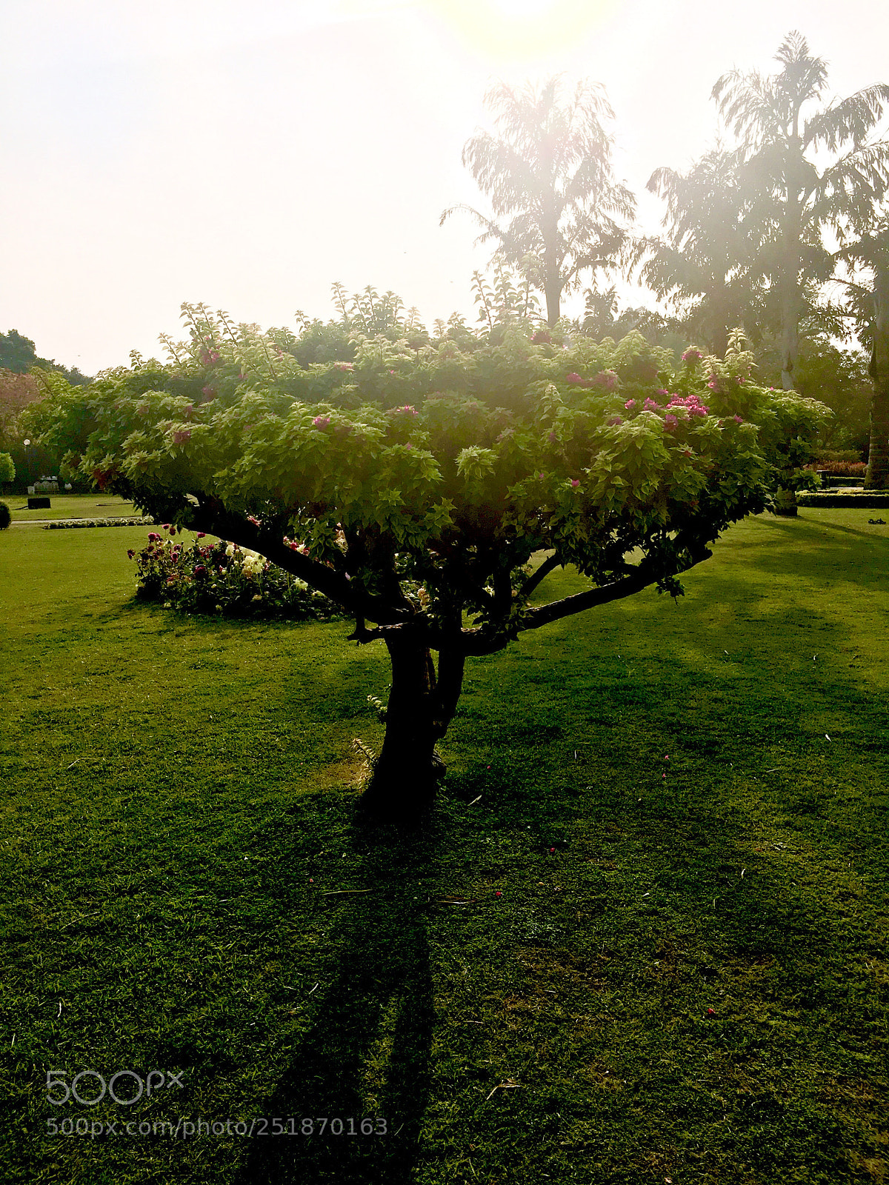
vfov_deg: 61.7
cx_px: 444
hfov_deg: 48.2
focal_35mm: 29
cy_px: 592
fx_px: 993
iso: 25
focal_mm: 4.15
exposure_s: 1/3077
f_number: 2.2
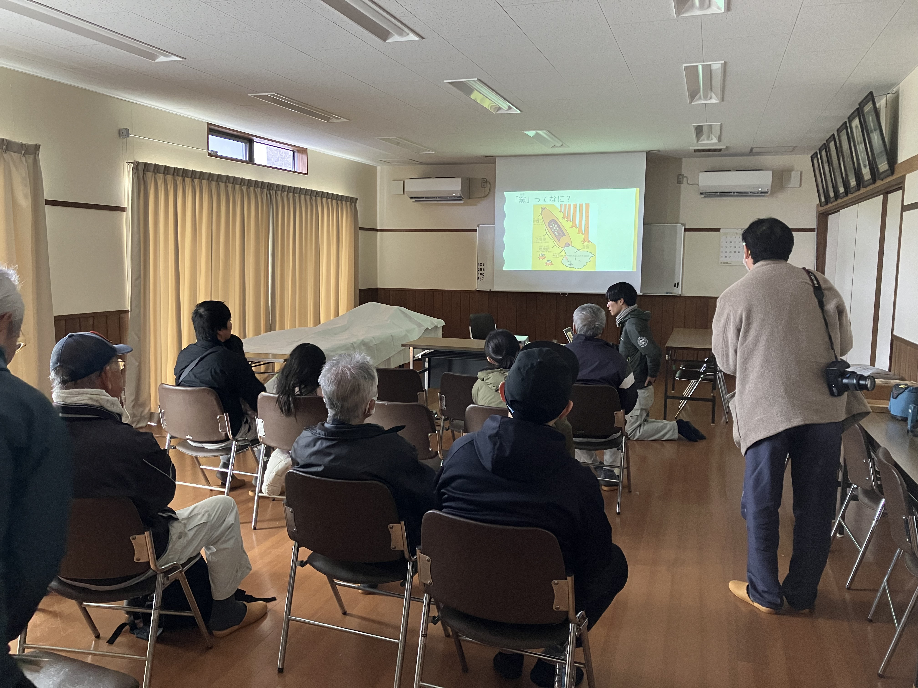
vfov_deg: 49.7
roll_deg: -1.1
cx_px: 459
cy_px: 344
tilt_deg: -4.3
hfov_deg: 63.4
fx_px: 743
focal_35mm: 28
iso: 320
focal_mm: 3.99
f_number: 1.8
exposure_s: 1/30
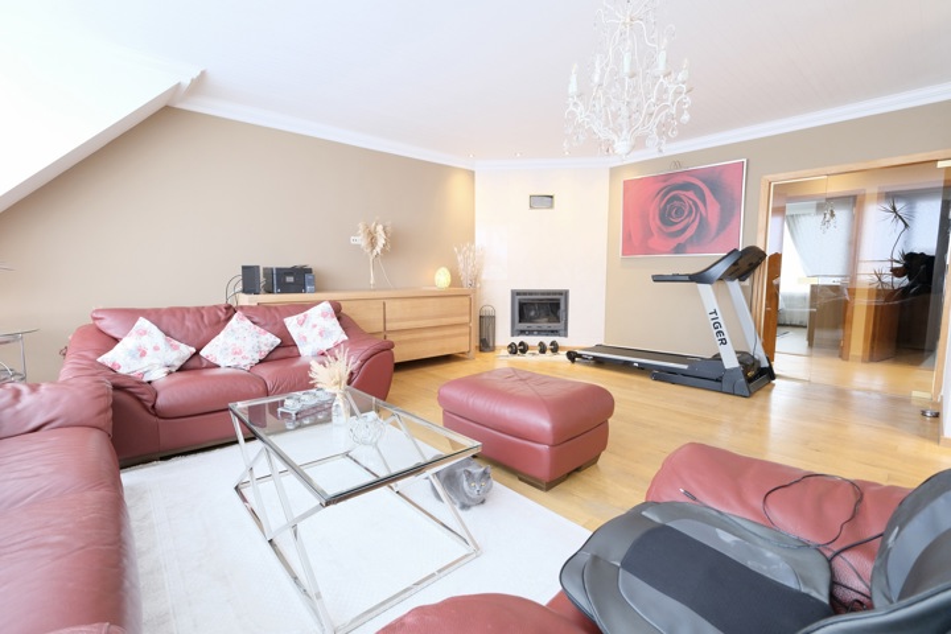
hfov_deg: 100.4
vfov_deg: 77.3
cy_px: 317
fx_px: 396
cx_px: 476
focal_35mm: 15
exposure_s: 1/30
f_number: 4
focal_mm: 10
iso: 1250
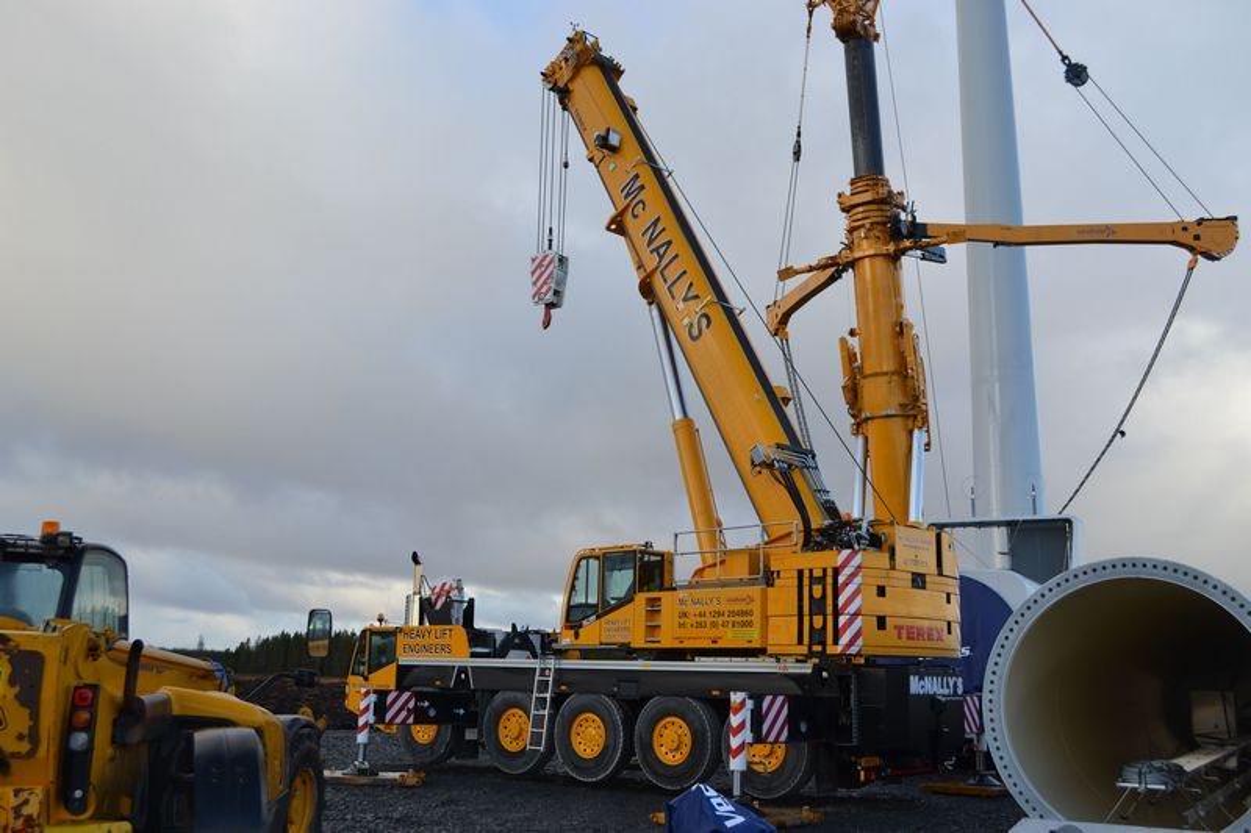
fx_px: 1146
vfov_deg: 40.0
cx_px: 626
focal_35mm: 33
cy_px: 416
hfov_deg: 57.2
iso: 100
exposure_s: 1/125
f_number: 5.6
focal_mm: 22
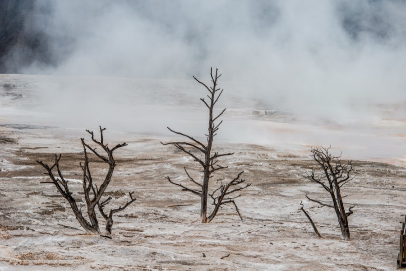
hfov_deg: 15.8
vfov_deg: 10.5
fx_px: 1466
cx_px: 203
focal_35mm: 130
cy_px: 136
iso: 200
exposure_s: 1/125
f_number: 11
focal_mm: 130
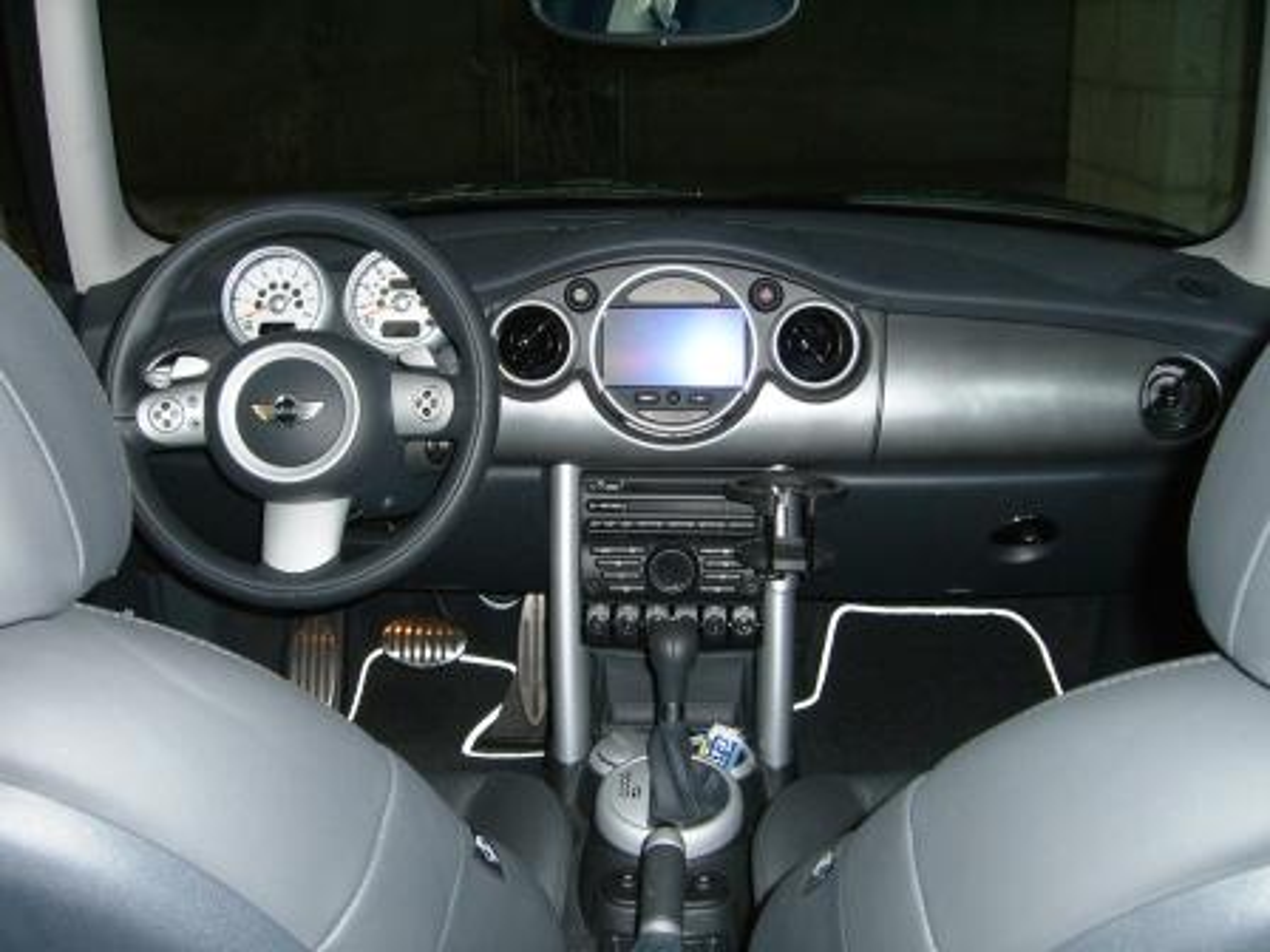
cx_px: 635
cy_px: 476
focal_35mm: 38
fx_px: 1394
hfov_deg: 49.0
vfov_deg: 37.7
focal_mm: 6.2
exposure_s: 1/60
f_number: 2.7
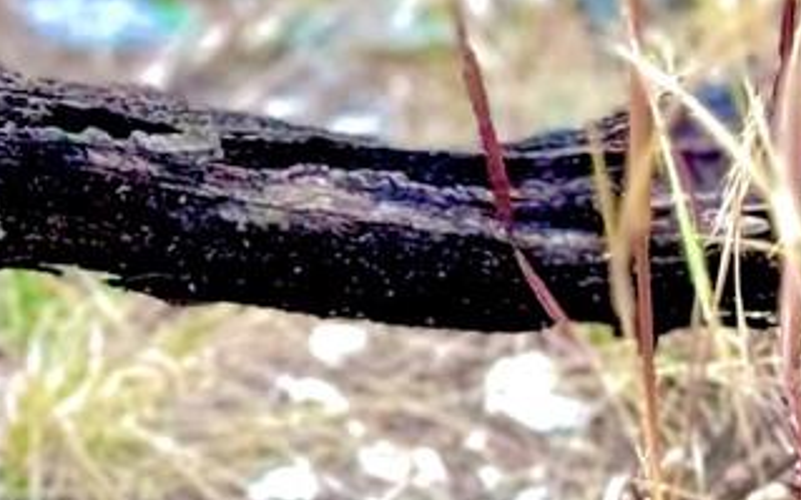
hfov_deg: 6.1
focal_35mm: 327
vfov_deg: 4.0
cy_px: -85
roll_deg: +0.6
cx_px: -1137
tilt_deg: -10.4
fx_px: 7135
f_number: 1.78
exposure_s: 1/166
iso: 64
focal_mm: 6.76
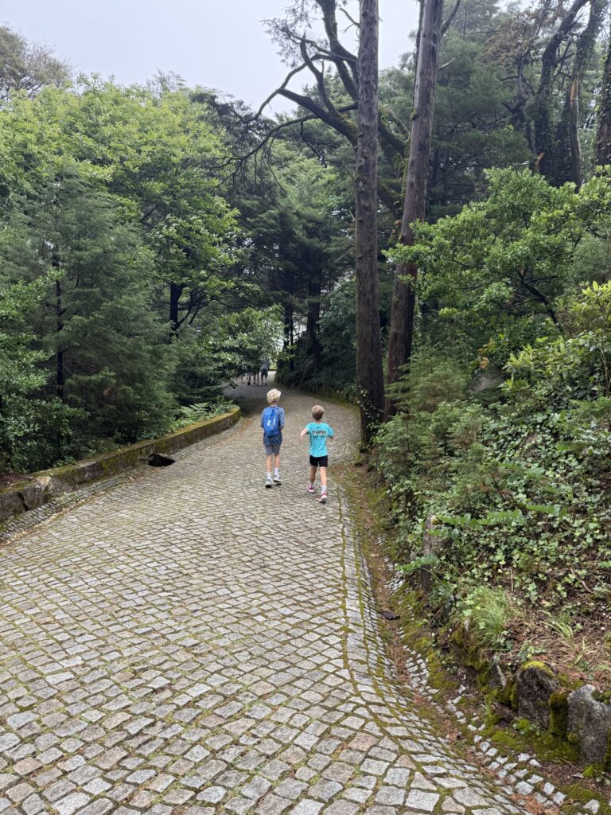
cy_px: 408
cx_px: 306
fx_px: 565
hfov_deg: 56.8
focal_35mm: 24
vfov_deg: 71.6
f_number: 1.78
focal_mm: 6.76
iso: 100
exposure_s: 1/955
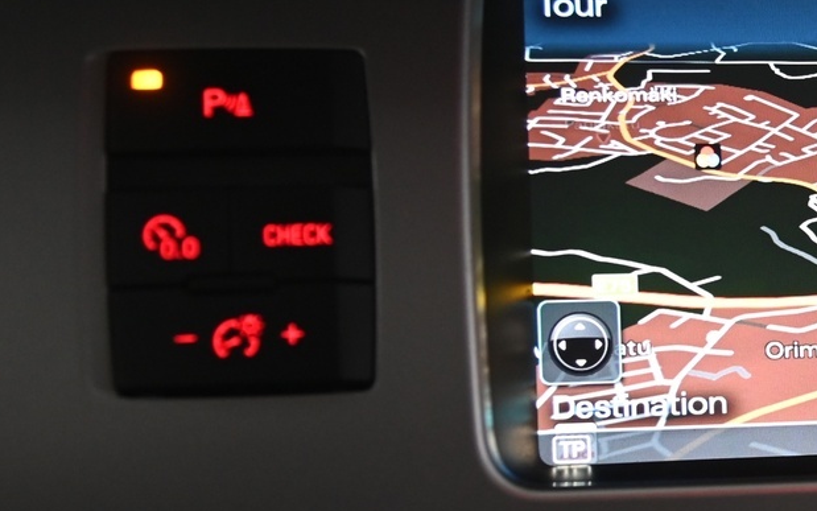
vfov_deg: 10.6
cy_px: 375
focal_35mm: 123
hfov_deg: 16.4
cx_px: 923
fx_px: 2739
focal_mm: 46
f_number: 4
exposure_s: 1/30
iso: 2000
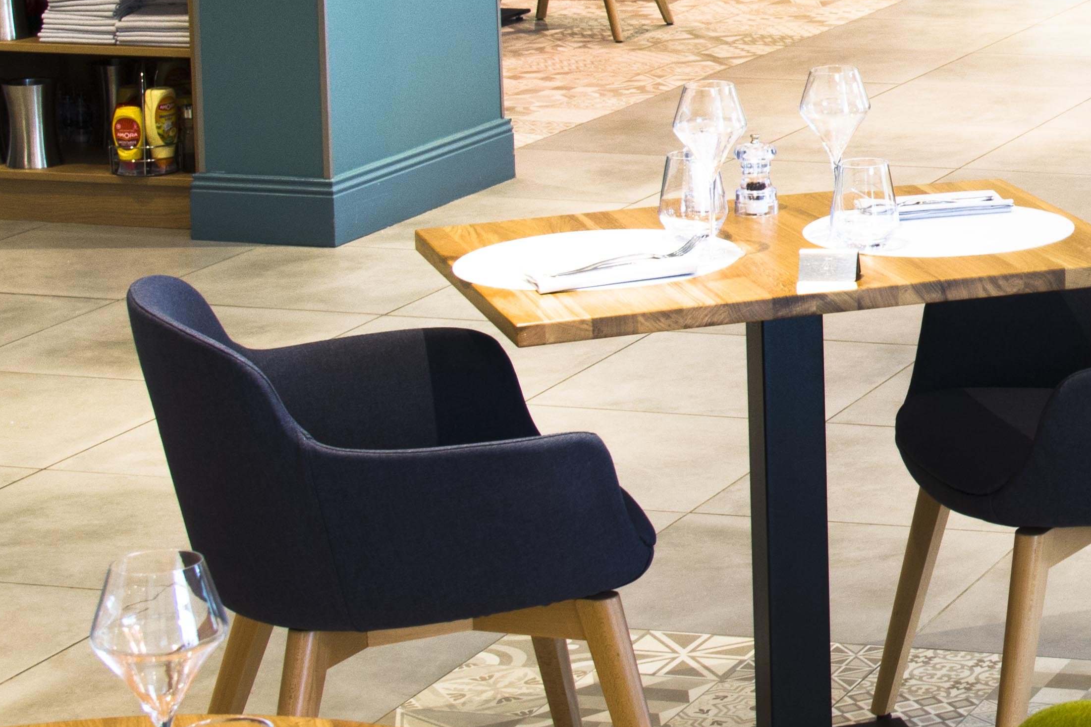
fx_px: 3545
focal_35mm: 117
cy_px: -19
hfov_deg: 16.5
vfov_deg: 11.6
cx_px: 1415
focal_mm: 35
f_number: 8
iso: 400
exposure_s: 1/5
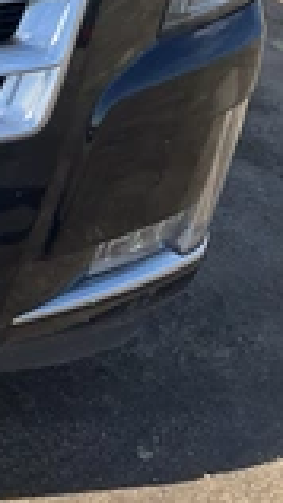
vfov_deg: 25.6
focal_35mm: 80
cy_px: 45
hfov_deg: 12.5
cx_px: -350
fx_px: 1066
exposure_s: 1/700
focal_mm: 3
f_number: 1.8
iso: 25
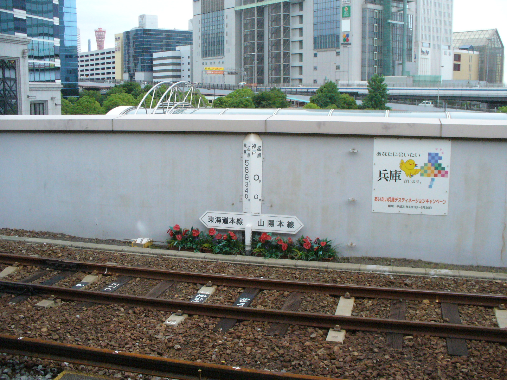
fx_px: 542
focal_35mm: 37
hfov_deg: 50.1
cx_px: 254
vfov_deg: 38.7
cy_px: 190
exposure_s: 1/1300
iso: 400
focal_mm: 6.1
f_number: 2.8
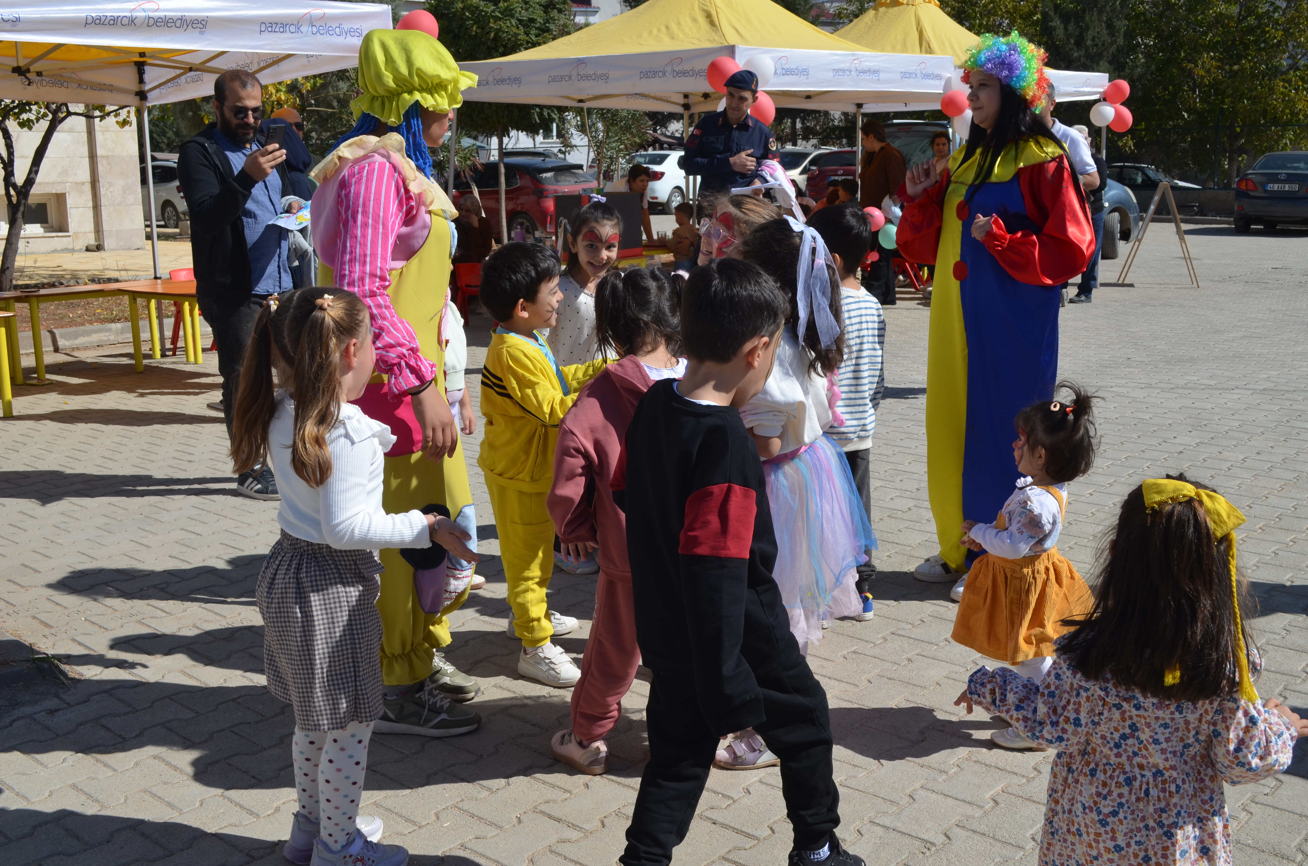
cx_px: 654
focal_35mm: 36
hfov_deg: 53.2
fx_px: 1305
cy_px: 433
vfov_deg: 36.7
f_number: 10
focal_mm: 24
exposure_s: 1/400
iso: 200
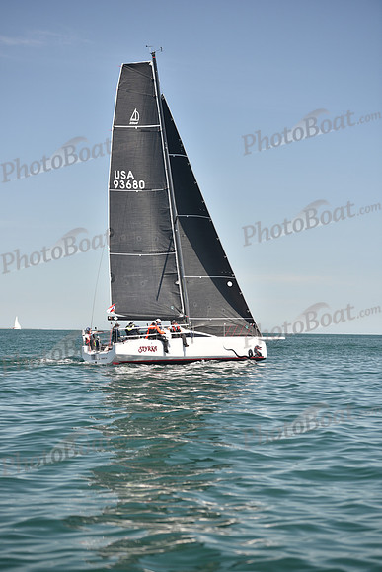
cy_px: 286
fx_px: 1352
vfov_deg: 23.9
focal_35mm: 85
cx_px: 191
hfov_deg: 16.1
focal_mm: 85
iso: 250
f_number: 3.5
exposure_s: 1/800
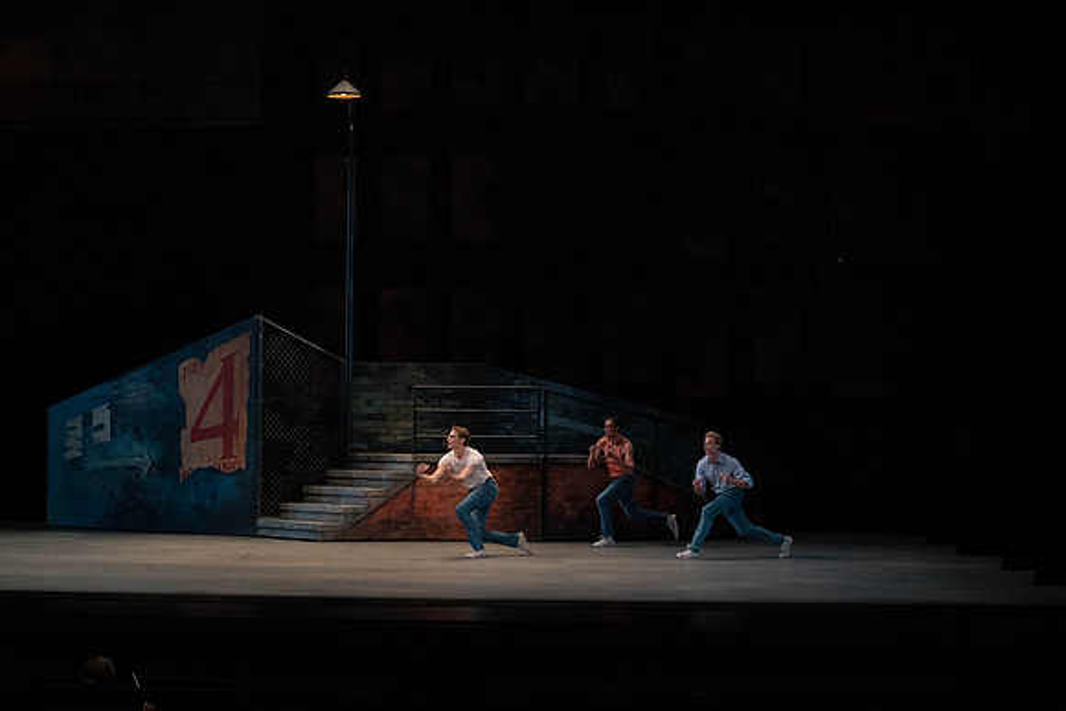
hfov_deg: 24.5
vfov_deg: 16.5
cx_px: 533
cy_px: 356
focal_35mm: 83
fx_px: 2458
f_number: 4.5
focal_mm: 83
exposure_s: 1/400
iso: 3200
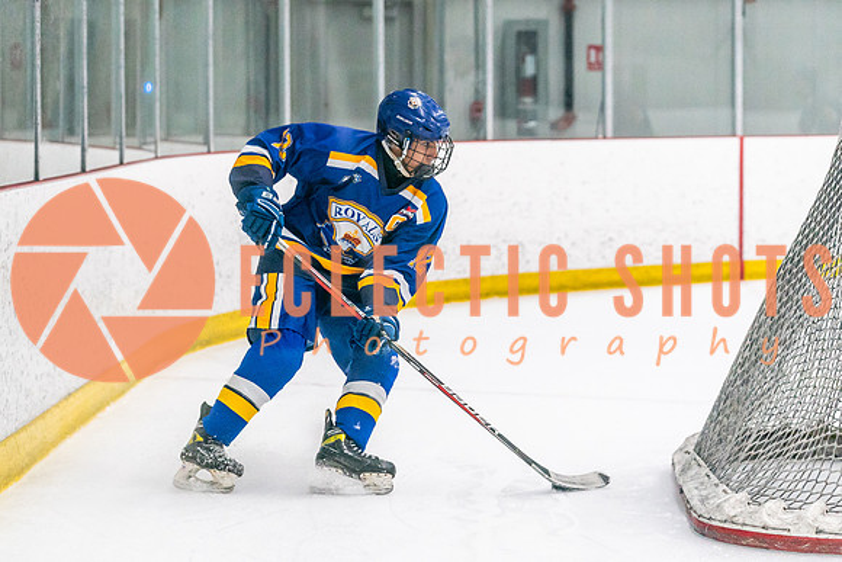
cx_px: 383
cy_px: 240
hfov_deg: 16.7
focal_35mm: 123
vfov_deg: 11.2
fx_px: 2867
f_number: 2.8
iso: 3200
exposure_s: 1/1250
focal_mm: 82
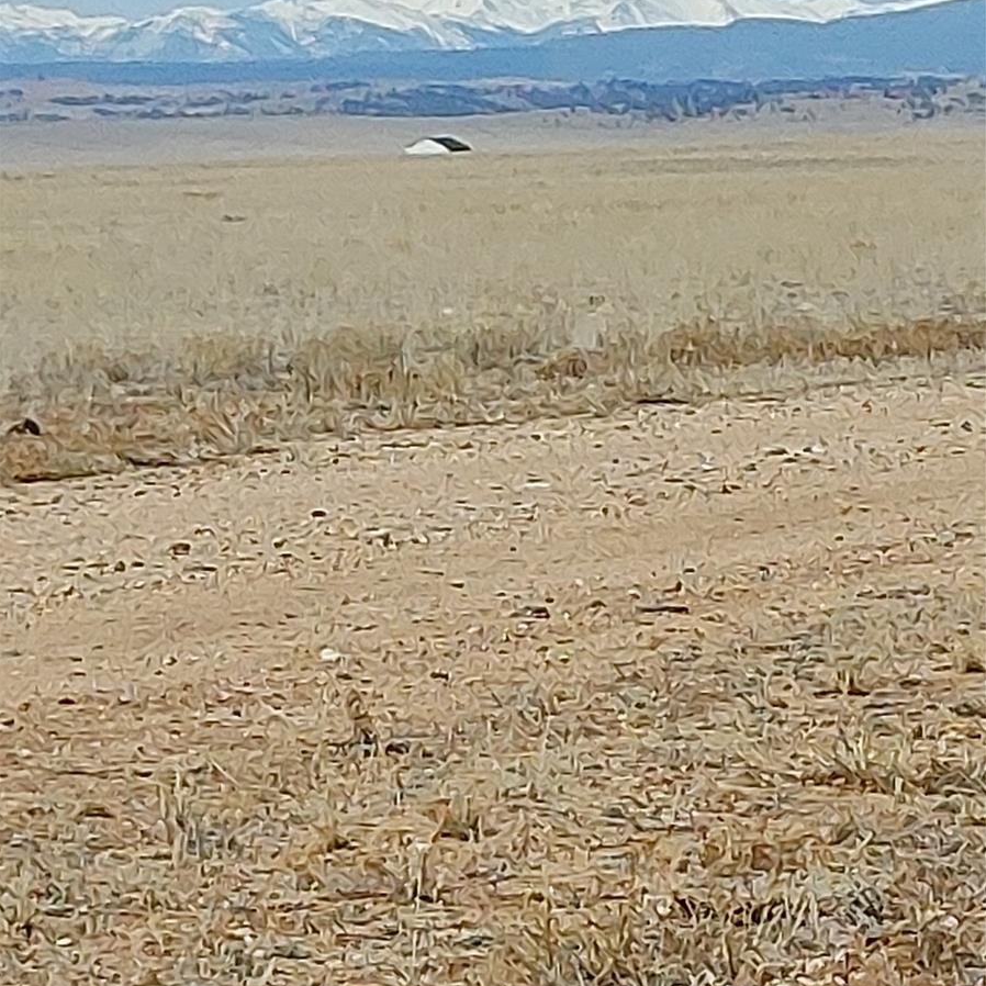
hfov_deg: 6.6
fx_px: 8604
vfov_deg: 6.6
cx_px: 493
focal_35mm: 267
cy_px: 374
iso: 50
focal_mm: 4.81
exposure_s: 1/1351
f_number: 1.8
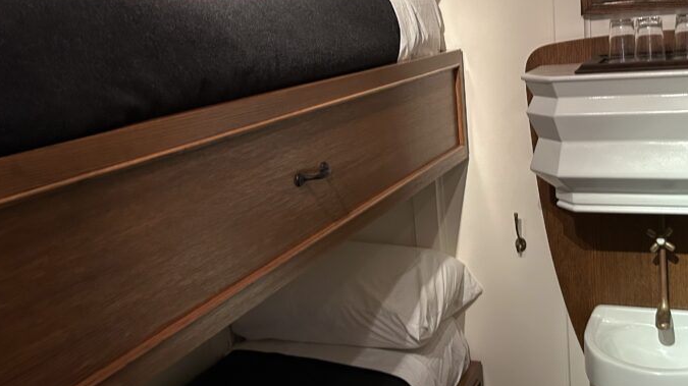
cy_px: 136
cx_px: 380
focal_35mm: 43
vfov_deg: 27.5
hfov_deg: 47.3
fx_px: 784
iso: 400
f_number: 1.5
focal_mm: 5.7
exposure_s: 1/40
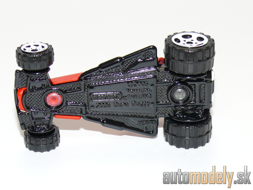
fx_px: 745
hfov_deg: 19.3
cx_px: 126
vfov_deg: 14.5
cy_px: 95
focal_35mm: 102
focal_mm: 13.3
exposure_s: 1/30
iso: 100
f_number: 4
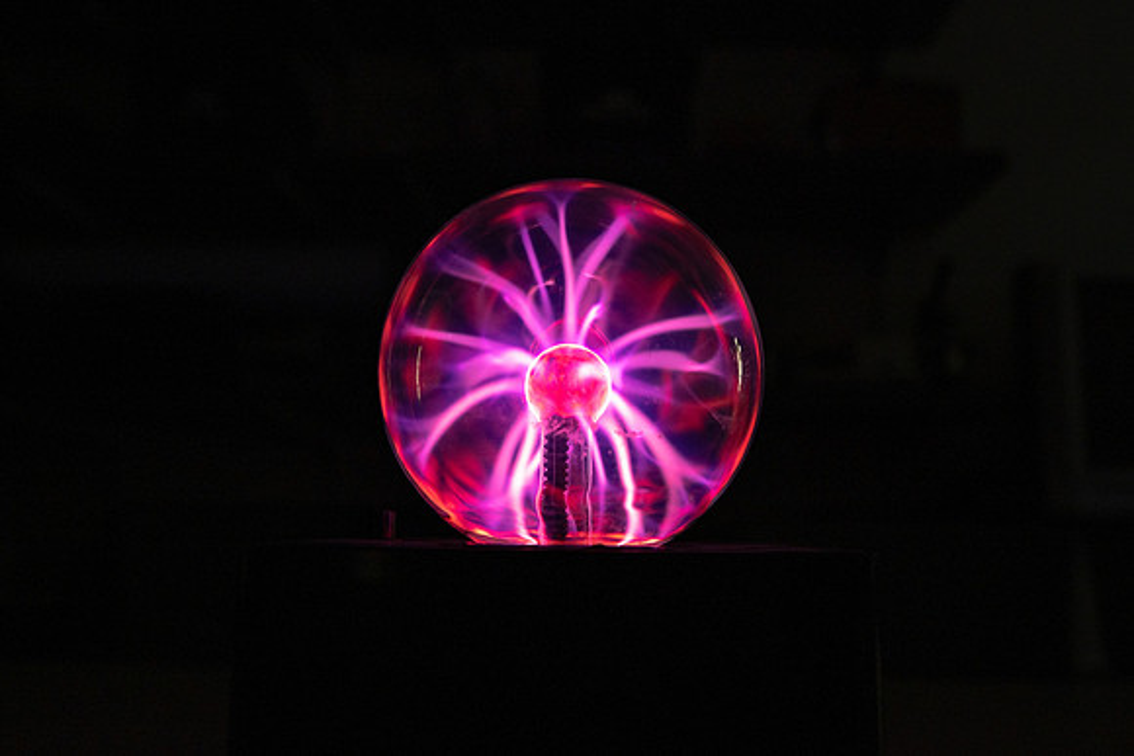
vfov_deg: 35.4
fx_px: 1185
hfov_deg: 51.1
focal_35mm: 38
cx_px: 567
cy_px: 362
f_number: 2.8
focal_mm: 24.5
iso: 200
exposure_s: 1/13
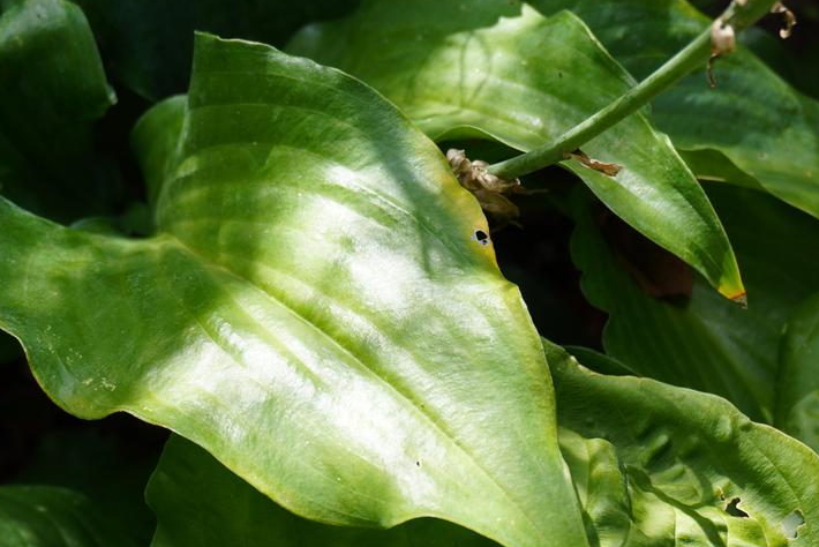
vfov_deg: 19.5
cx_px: 401
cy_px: 314
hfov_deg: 28.9
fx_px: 1586
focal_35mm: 70
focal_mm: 33
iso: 100
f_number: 5
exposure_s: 1/125
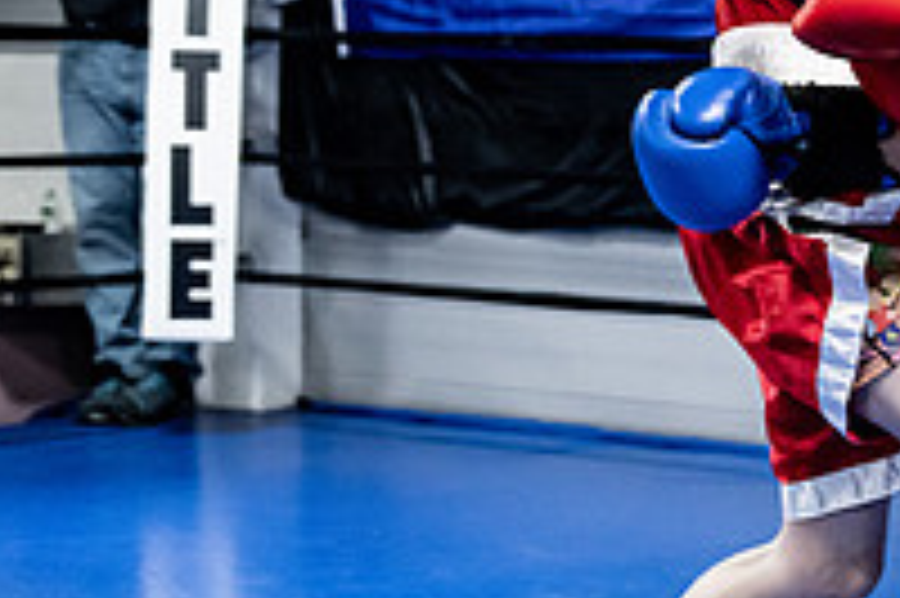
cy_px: 173
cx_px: 1066
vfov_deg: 11.5
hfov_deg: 16.5
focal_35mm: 119
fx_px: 2972
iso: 8000
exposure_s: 1/1000
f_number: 2.8
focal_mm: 41
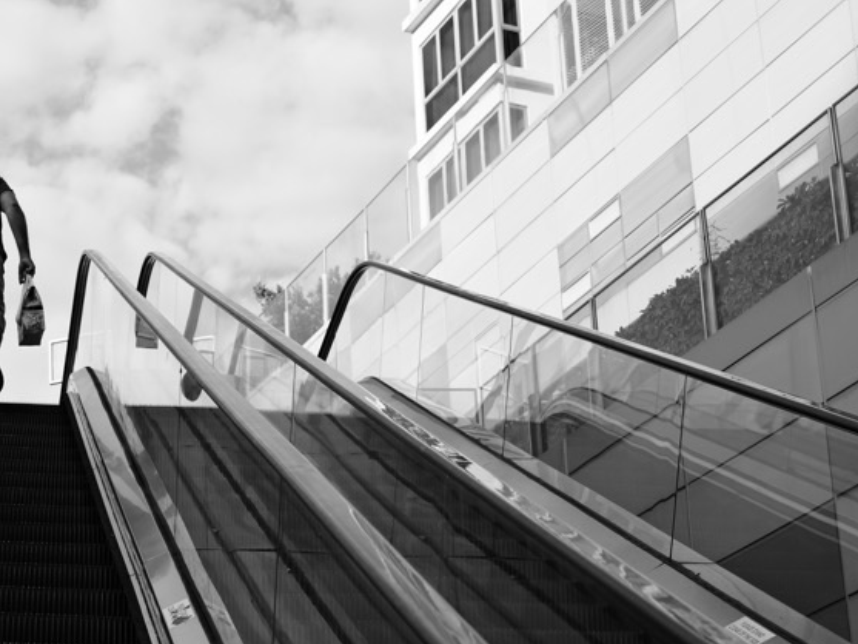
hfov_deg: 20.3
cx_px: 111
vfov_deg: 15.5
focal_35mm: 95
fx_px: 2355
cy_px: 444
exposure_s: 1/320
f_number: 5
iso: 100
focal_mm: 43
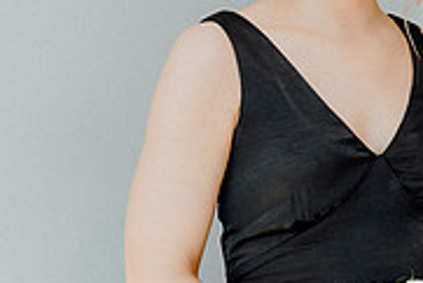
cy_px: 151
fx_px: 941
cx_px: 582
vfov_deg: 17.1
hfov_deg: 22.2
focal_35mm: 80
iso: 125
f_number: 3.5
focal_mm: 25
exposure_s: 1/160
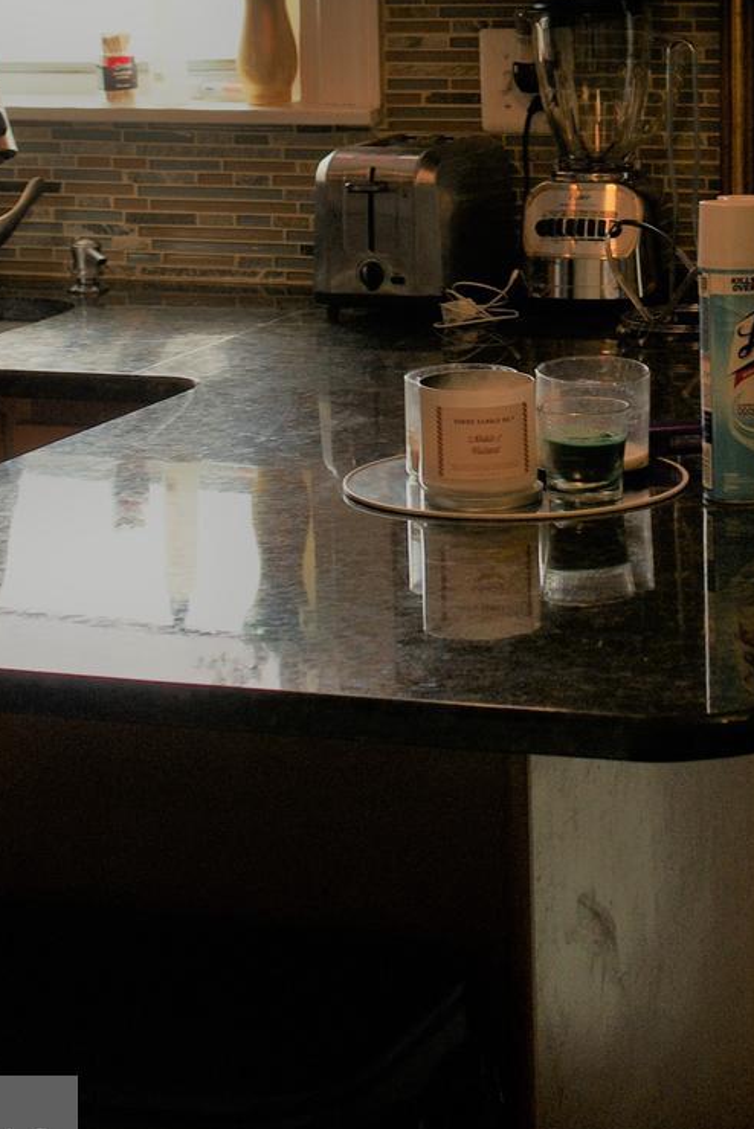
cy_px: 29
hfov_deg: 12.6
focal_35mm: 109
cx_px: 481
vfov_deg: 18.3
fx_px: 3422
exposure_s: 1/100
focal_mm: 35
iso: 100
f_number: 5
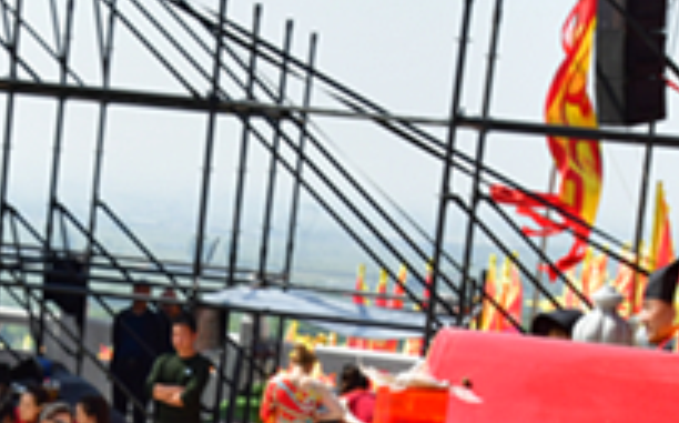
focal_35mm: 140
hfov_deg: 14.8
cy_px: 691
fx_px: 2588
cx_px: 110
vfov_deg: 9.0
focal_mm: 35
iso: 320
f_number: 13
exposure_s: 1/250
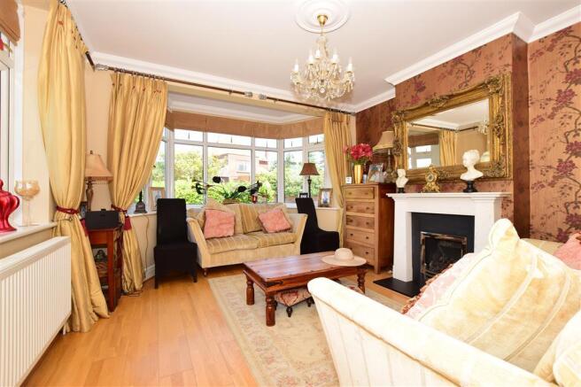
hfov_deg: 100.4
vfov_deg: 77.3
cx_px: 290
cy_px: 194
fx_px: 242
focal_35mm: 15
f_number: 8
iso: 400
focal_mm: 10
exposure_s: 1/200
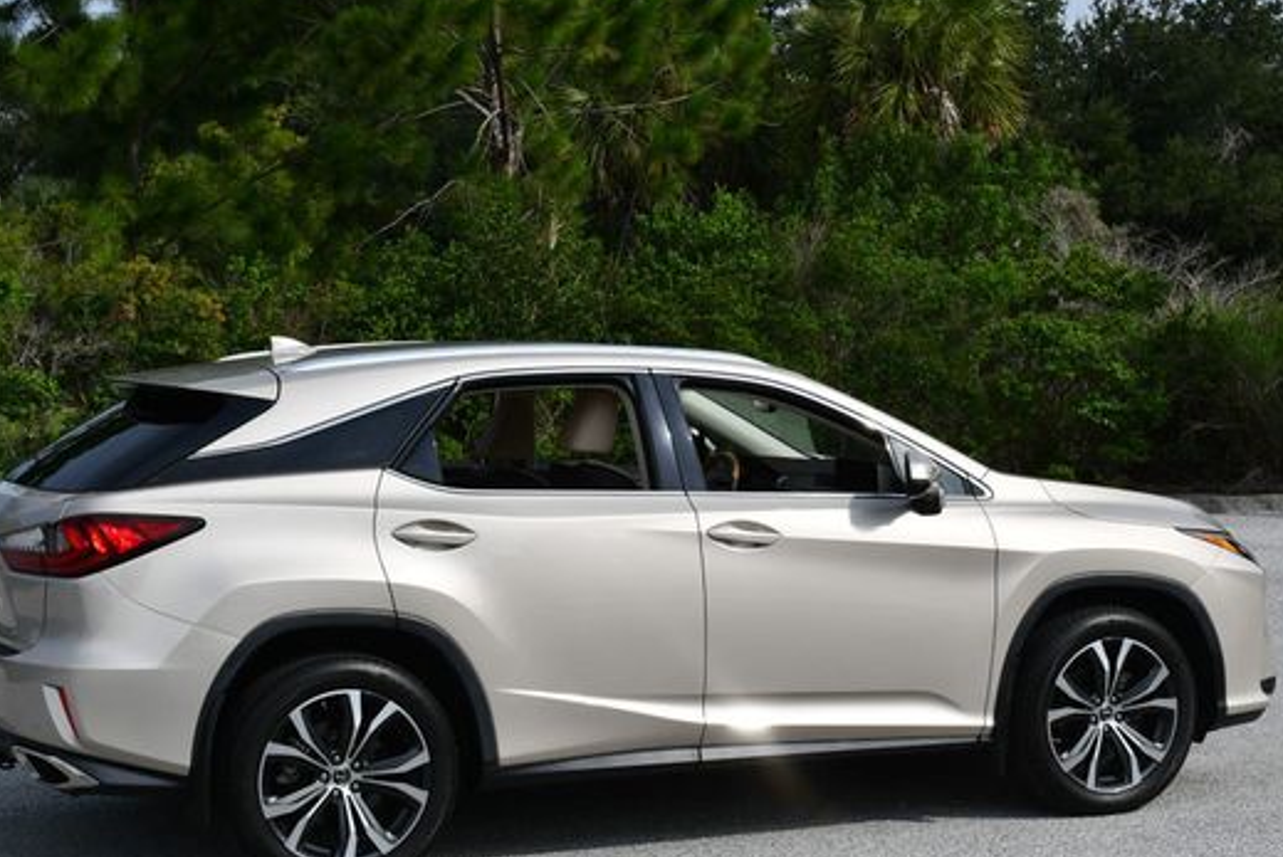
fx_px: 2461
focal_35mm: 69
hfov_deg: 29.2
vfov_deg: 19.8
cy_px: 494
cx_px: 613
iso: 100
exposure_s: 1/320
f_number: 9
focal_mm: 28
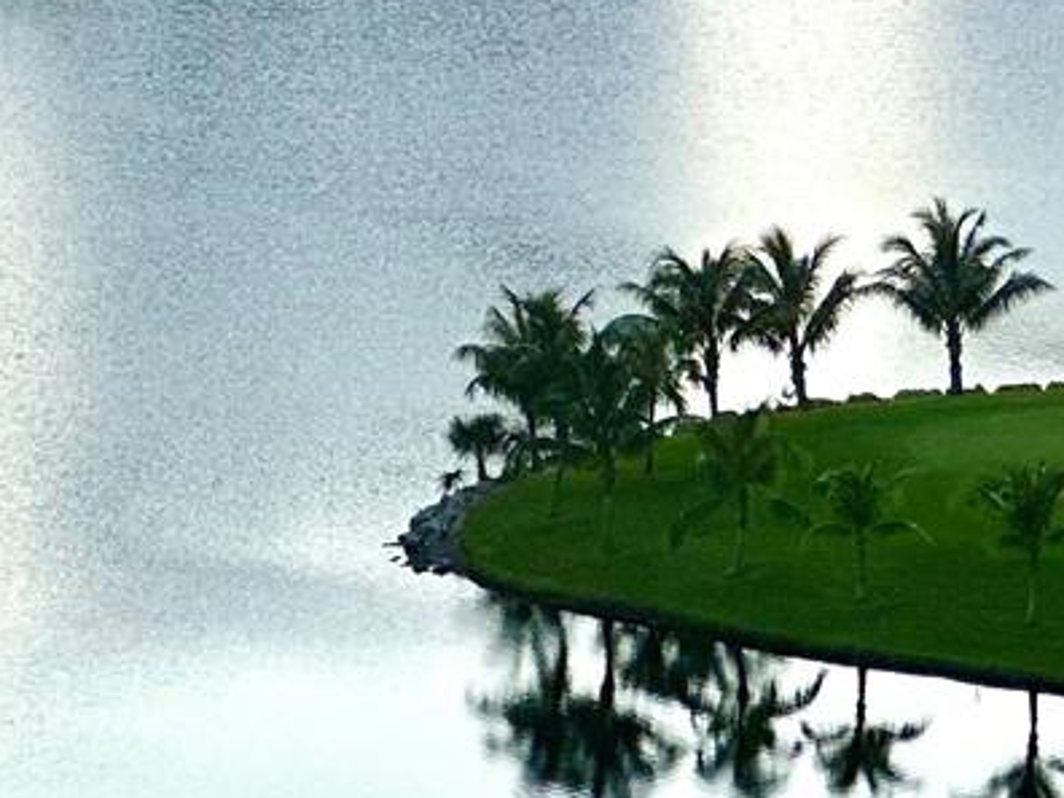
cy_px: -787
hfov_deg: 6.3
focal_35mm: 311
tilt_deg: -2.7
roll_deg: -0.2
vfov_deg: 4.7
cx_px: 1303
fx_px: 9559
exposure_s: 1/121
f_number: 2.8
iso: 64
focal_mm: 9
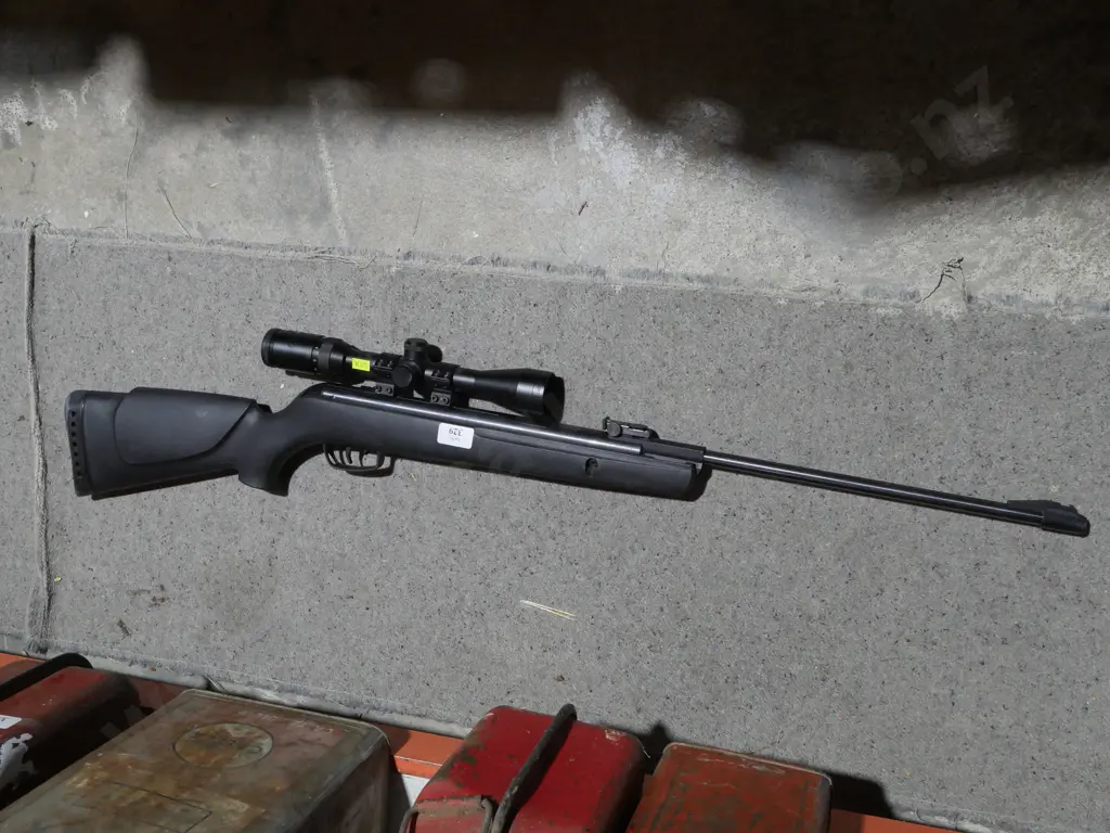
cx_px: 555
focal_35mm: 38
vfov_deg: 37.7
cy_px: 416
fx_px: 1219
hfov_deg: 49.0
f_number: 7.1
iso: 1250
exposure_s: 1/60
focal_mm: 19
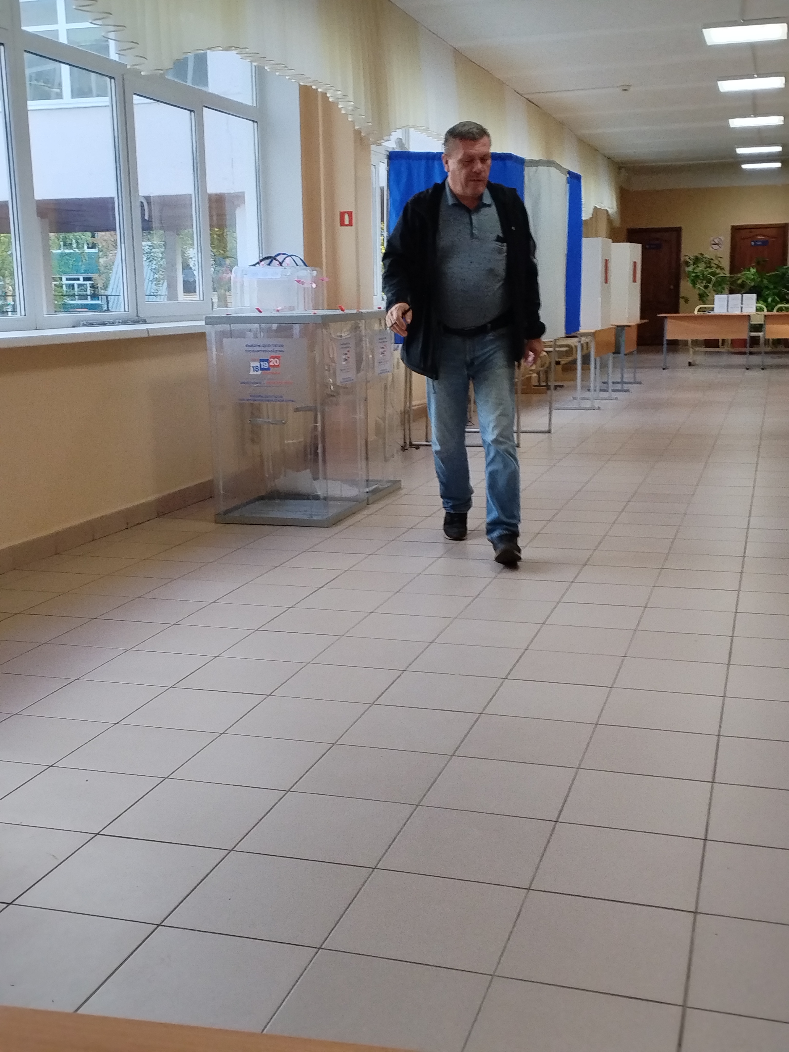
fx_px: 1216
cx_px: 394
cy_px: 526
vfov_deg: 46.8
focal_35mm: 40
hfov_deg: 36.0
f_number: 1.8
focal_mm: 4.25
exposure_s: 1/100
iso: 101
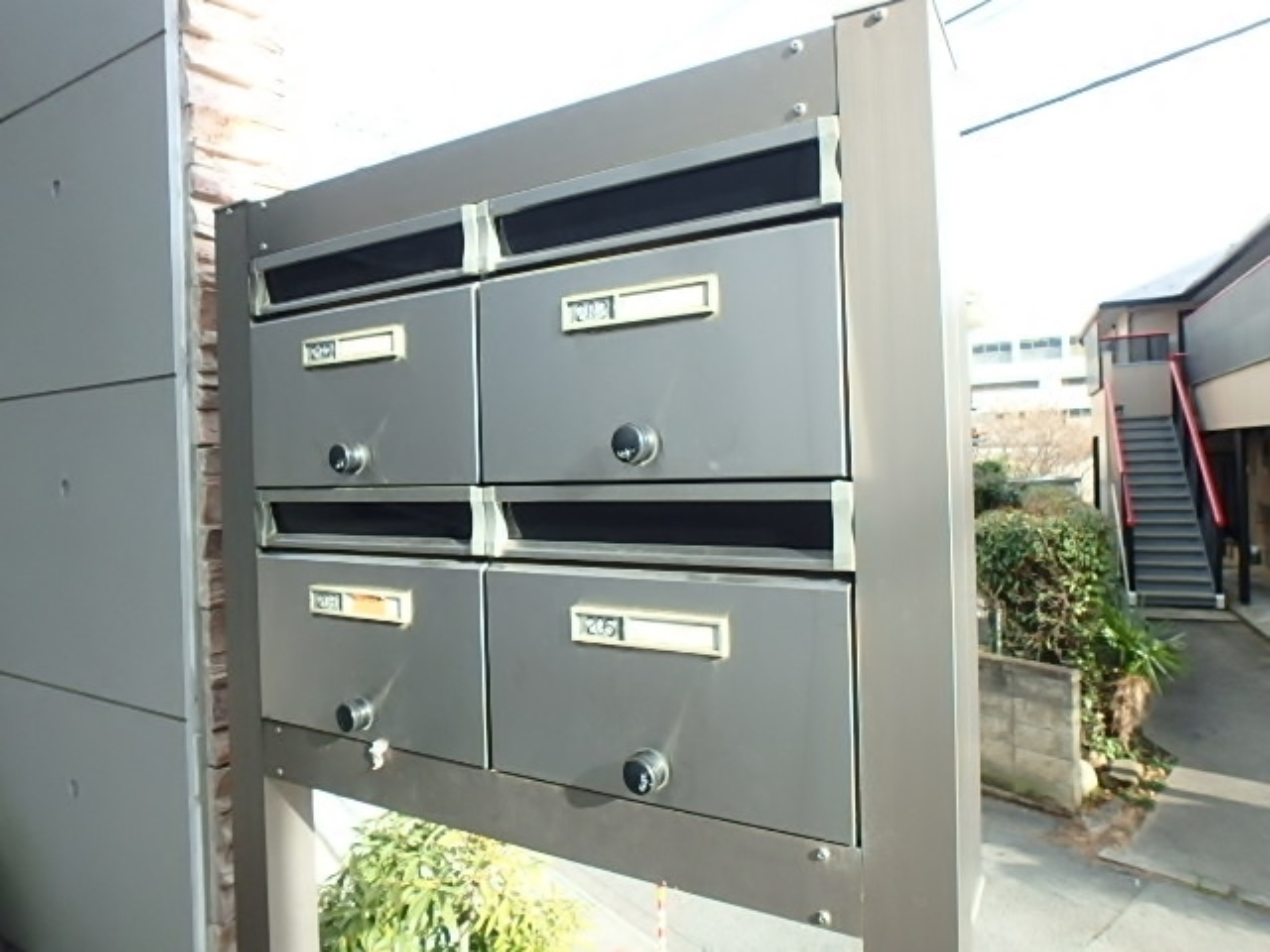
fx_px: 770
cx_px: 635
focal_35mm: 21
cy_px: 476
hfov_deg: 79.0
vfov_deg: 63.4
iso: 250
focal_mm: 3.7
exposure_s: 1/250
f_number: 3.5
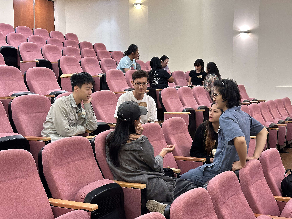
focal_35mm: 48
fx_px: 405
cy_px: 110
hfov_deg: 39.7
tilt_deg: -3.6
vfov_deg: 30.3
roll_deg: +0.3
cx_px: 146
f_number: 1.78
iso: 250
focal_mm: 6.86
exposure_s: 1/40
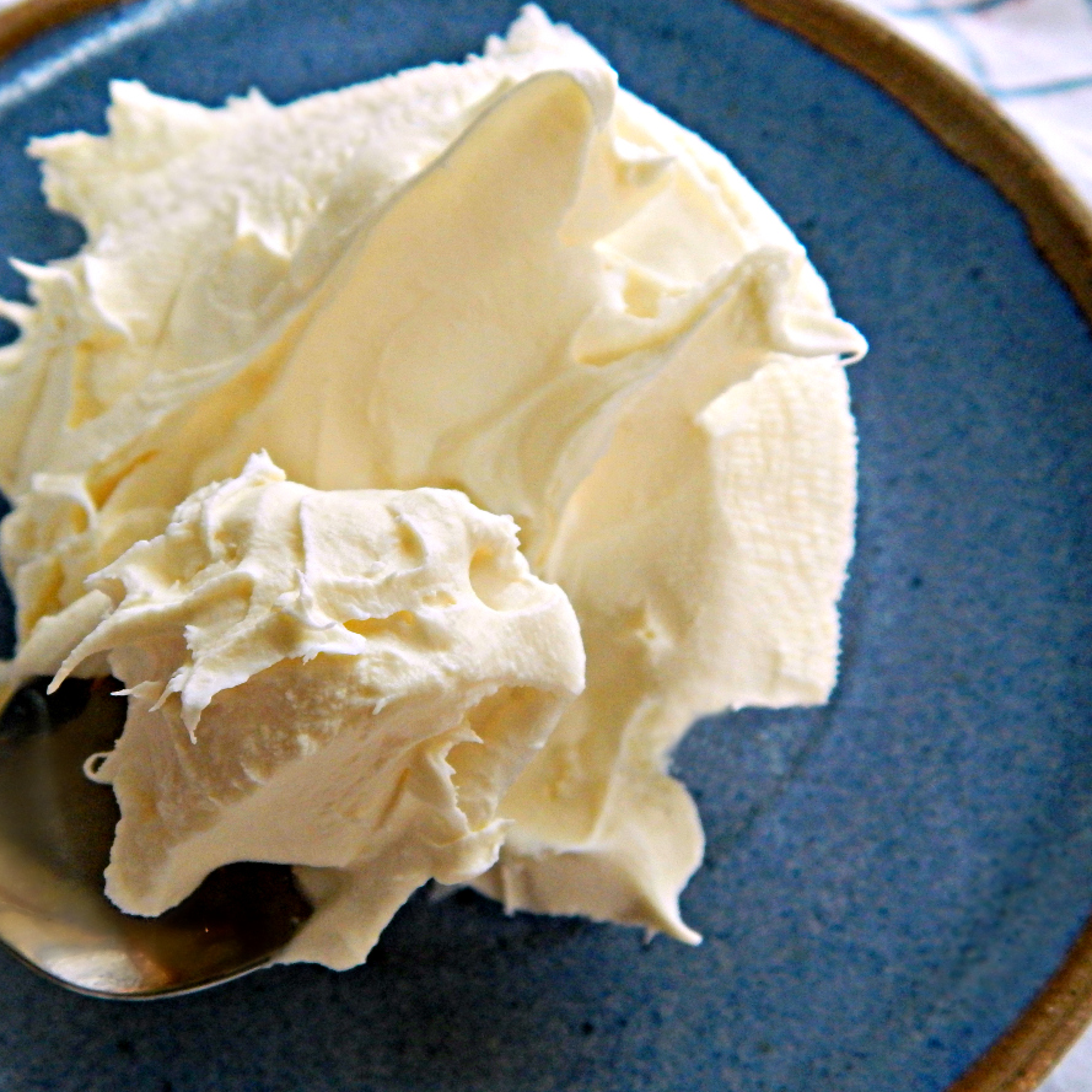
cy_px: 550
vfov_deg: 44.9
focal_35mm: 37
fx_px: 1321
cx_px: 413
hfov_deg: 44.6
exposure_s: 1/160
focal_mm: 5.6
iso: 400
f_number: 3.2
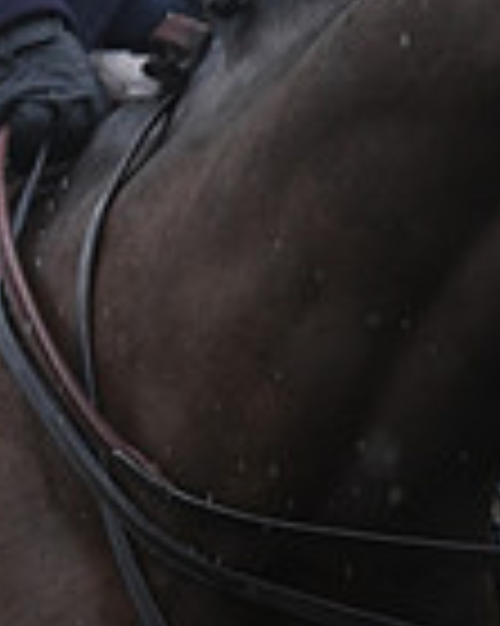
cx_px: 1203
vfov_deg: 7.1
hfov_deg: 5.5
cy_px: 162
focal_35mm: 274
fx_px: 5074
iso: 4000
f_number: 4.5
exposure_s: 1/800
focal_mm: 70
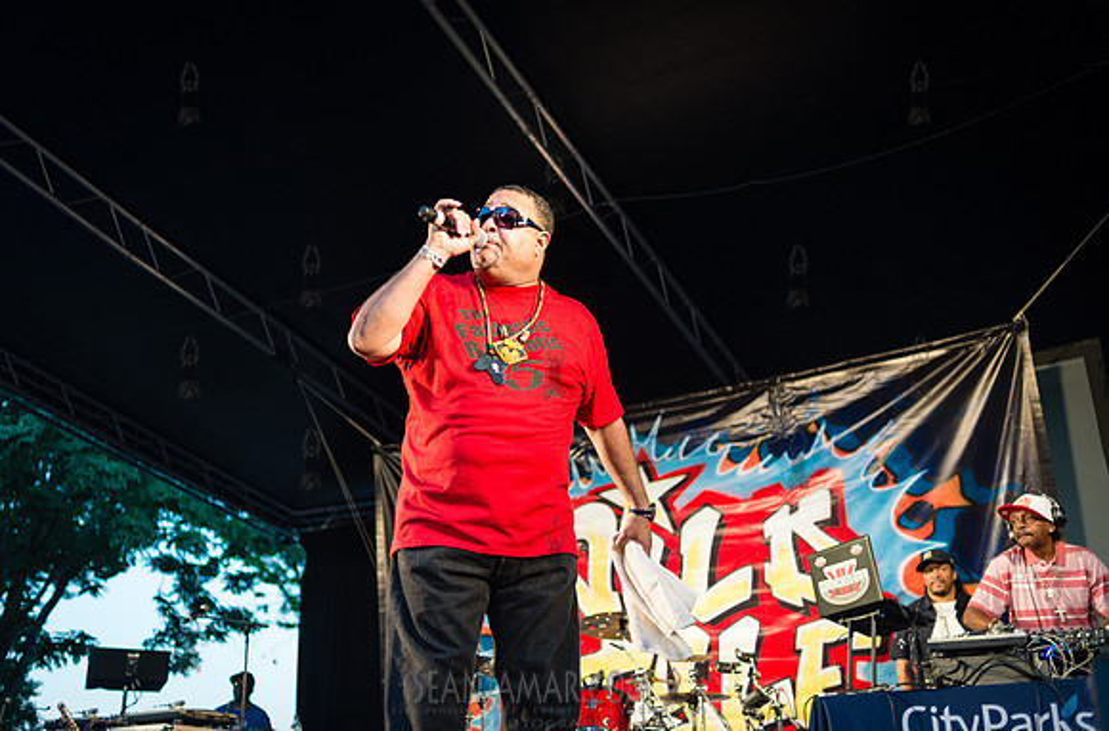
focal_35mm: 37
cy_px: 391
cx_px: 524
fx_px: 1138
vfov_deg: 35.6
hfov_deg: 51.9
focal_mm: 35
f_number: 2
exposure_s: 1/1000
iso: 1000
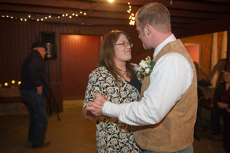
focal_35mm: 32
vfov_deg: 41.1
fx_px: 204
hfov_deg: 58.7
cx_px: 115
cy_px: 76
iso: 1250
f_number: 2.8
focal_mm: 32
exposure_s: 1/80
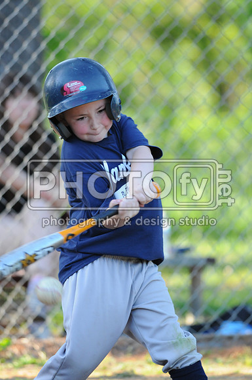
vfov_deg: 4.6
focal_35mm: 450
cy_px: 190
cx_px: 126
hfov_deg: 3.0
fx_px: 4739
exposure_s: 1/500
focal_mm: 300
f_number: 4
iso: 800
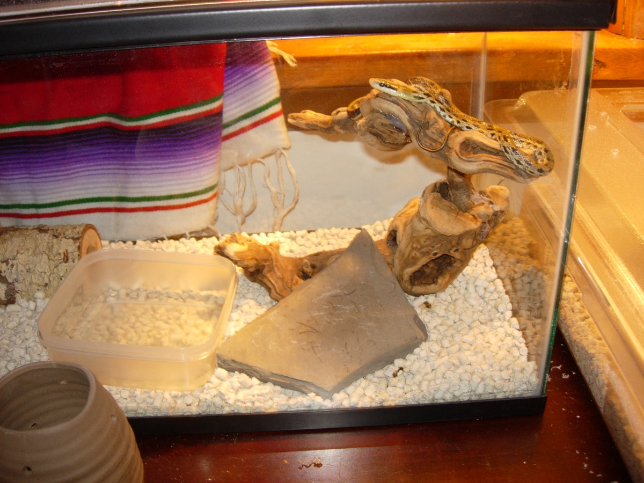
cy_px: 242
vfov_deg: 37.7
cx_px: 322
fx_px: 707
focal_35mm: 38
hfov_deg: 49.0
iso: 100
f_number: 2.8
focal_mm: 7.8
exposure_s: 1/32
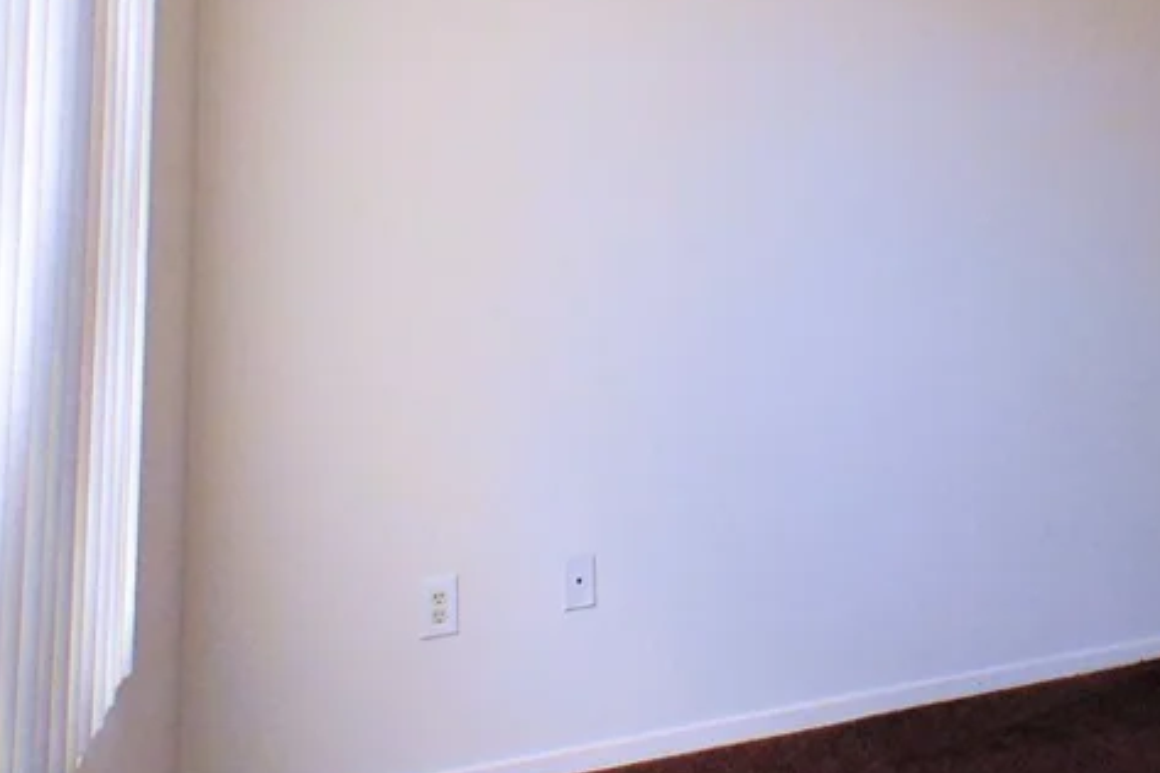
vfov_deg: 32.2
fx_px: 1256
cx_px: 824
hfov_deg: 48.2
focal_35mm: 39
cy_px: 55
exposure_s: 1/200
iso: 6400
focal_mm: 12
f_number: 13
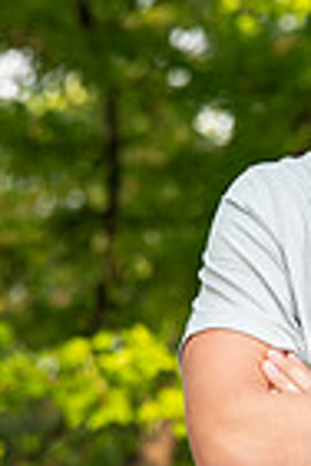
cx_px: 427
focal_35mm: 606
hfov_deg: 2.3
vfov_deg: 3.4
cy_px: 397
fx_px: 7852
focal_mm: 190
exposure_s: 1/160
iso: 320
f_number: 7.1
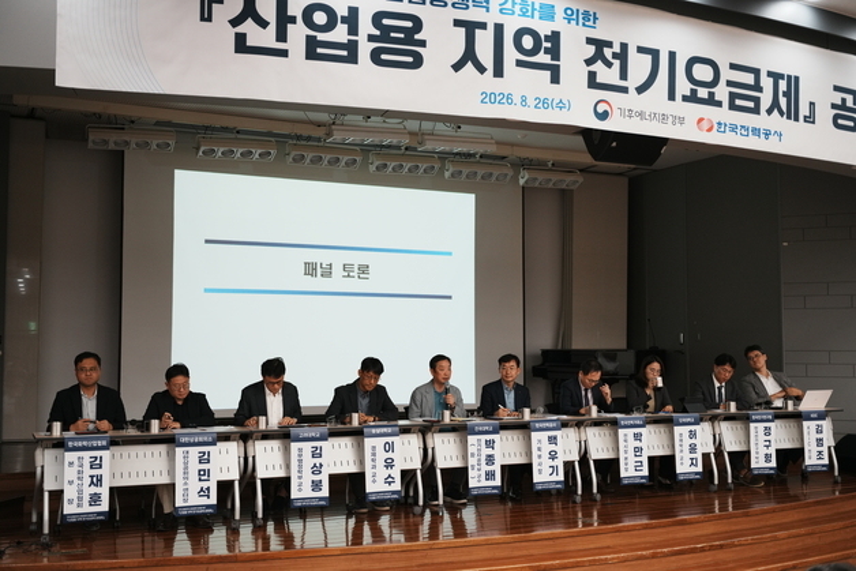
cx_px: 428
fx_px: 951
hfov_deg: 48.4
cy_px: 286
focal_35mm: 40
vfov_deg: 33.4
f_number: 2.8
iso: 800
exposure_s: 1/320
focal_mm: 40
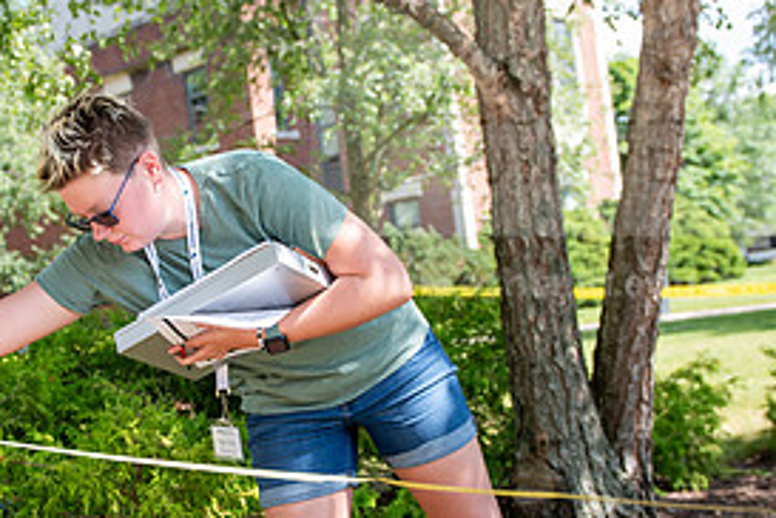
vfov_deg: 26.3
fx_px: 1099
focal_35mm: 51
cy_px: 343
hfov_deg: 38.2
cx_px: 225
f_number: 3.2
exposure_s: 1/500
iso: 160
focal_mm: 24
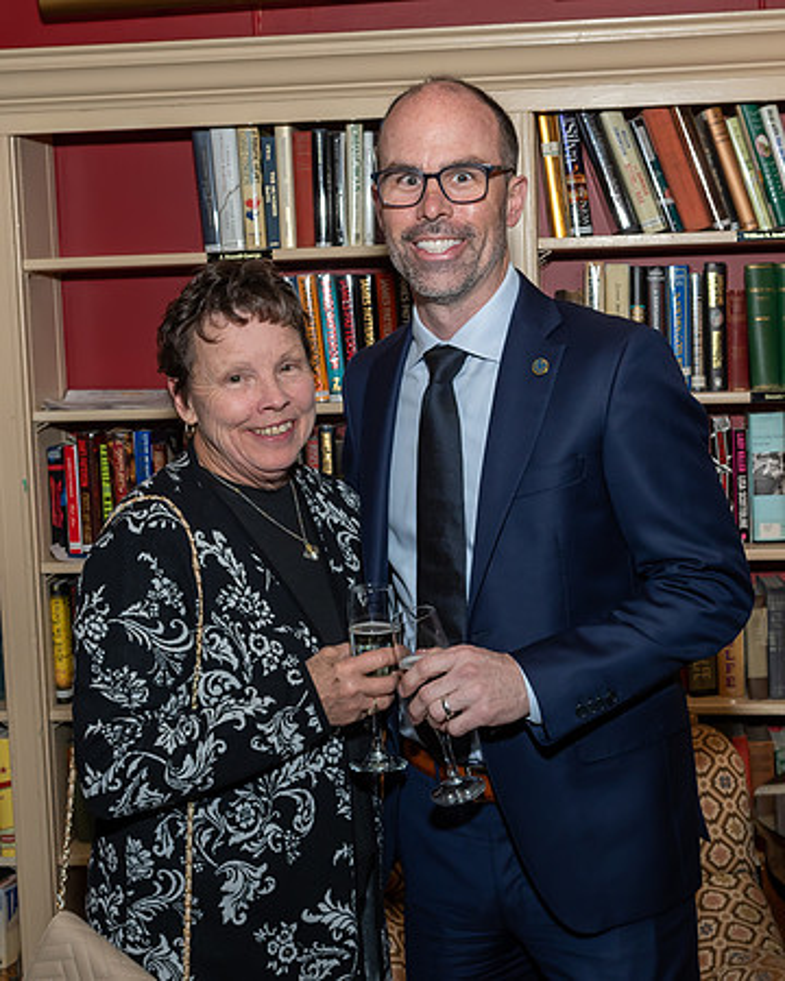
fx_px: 1694
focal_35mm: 58
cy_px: 460
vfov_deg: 32.3
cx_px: 447
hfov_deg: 26.1
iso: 400
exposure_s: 1/250
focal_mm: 26
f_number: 6.3
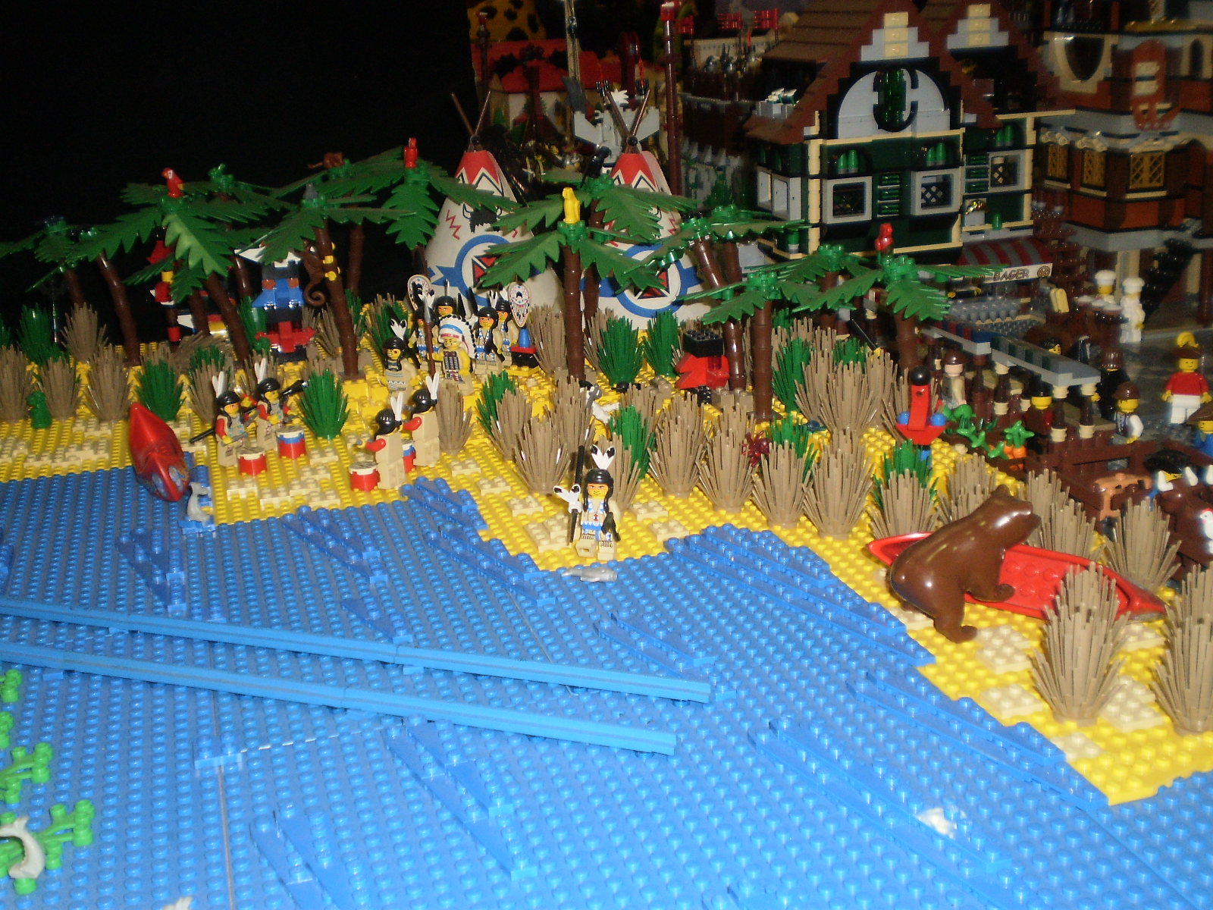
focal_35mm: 42
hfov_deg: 44.8
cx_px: 606
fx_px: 1472
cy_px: 455
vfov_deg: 34.3
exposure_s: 1/30
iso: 125
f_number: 3.5
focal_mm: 7.4
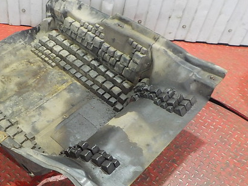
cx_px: 72
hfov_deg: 39.7
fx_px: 336
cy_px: 111
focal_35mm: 47
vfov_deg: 30.8
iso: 400
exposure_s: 1/13
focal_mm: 4.1
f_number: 3.3
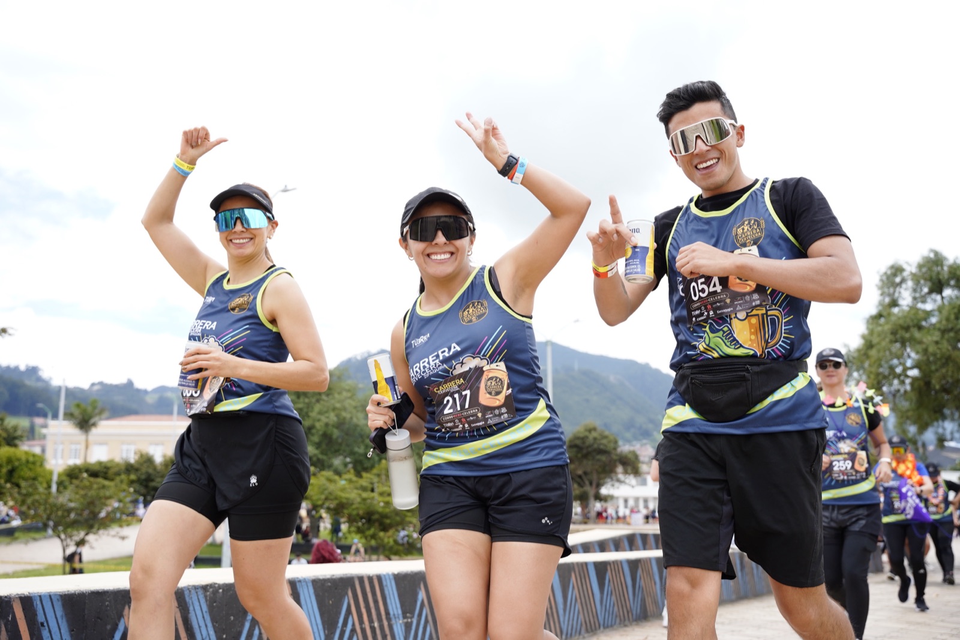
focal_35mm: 36
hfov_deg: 53.5
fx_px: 952
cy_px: 320
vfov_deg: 37.1
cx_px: 480
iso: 500
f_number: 4
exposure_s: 1/1250
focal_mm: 35.7
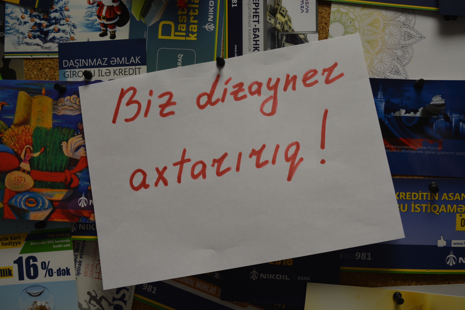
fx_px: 504
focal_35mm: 39
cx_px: 232
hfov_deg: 49.6
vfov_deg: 34.2
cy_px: 155
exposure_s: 1/100
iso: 400
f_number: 5
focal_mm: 26
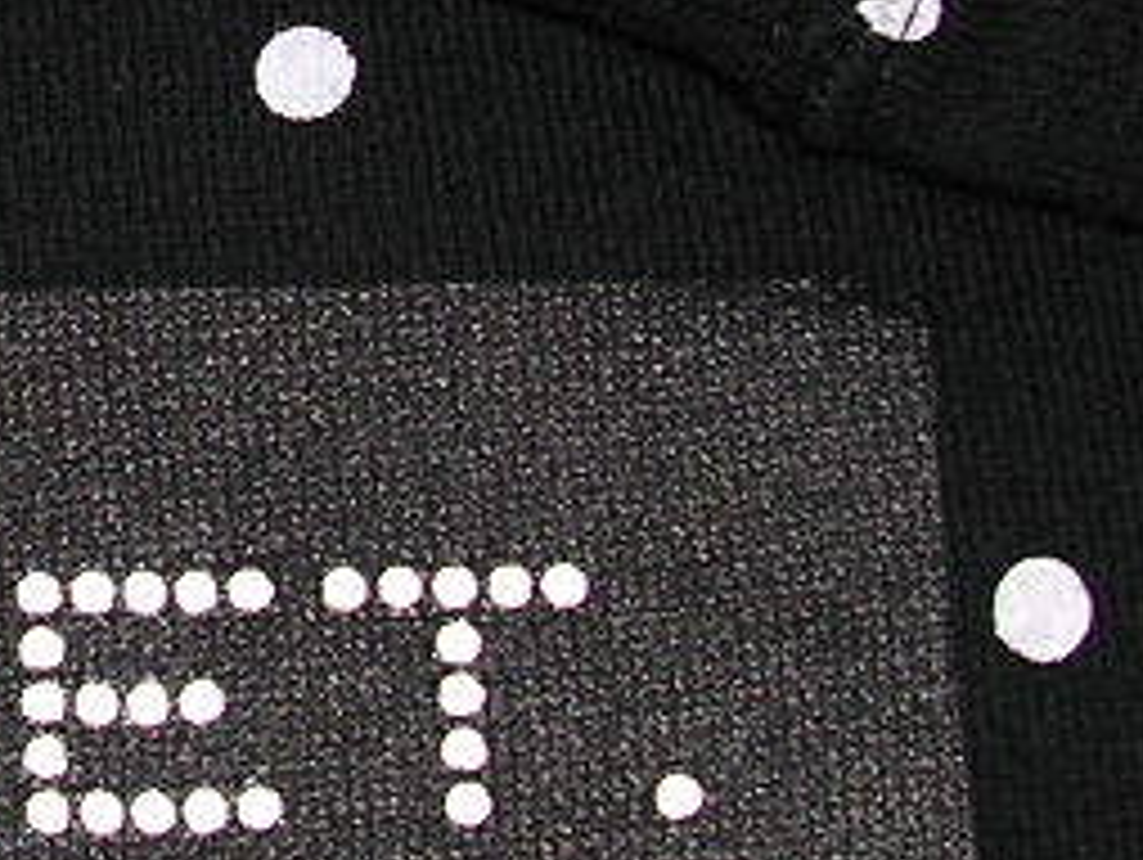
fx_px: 5057
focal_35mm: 153
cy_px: -126
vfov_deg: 9.6
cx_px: -140
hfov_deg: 12.7
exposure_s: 1/60.1
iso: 100
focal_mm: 5.8
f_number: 2.8
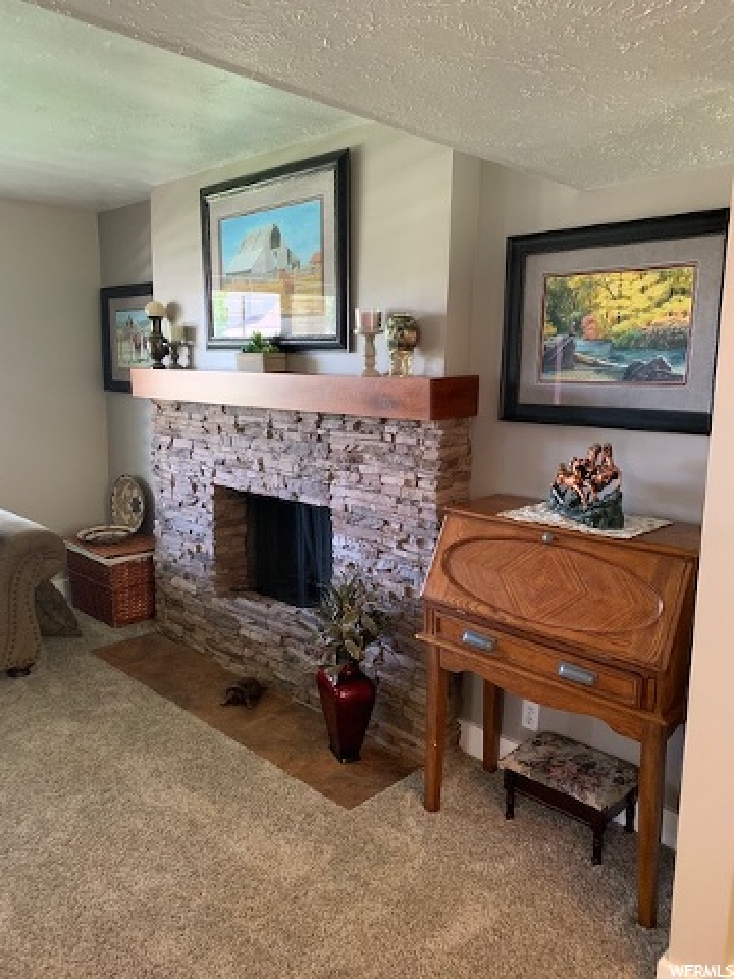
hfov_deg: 53.1
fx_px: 735
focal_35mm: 26
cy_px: 490
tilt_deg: -9.1
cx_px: 367
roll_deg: +0.0
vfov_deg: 67.3
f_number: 1.8
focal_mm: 4.25
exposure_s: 1/40
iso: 400
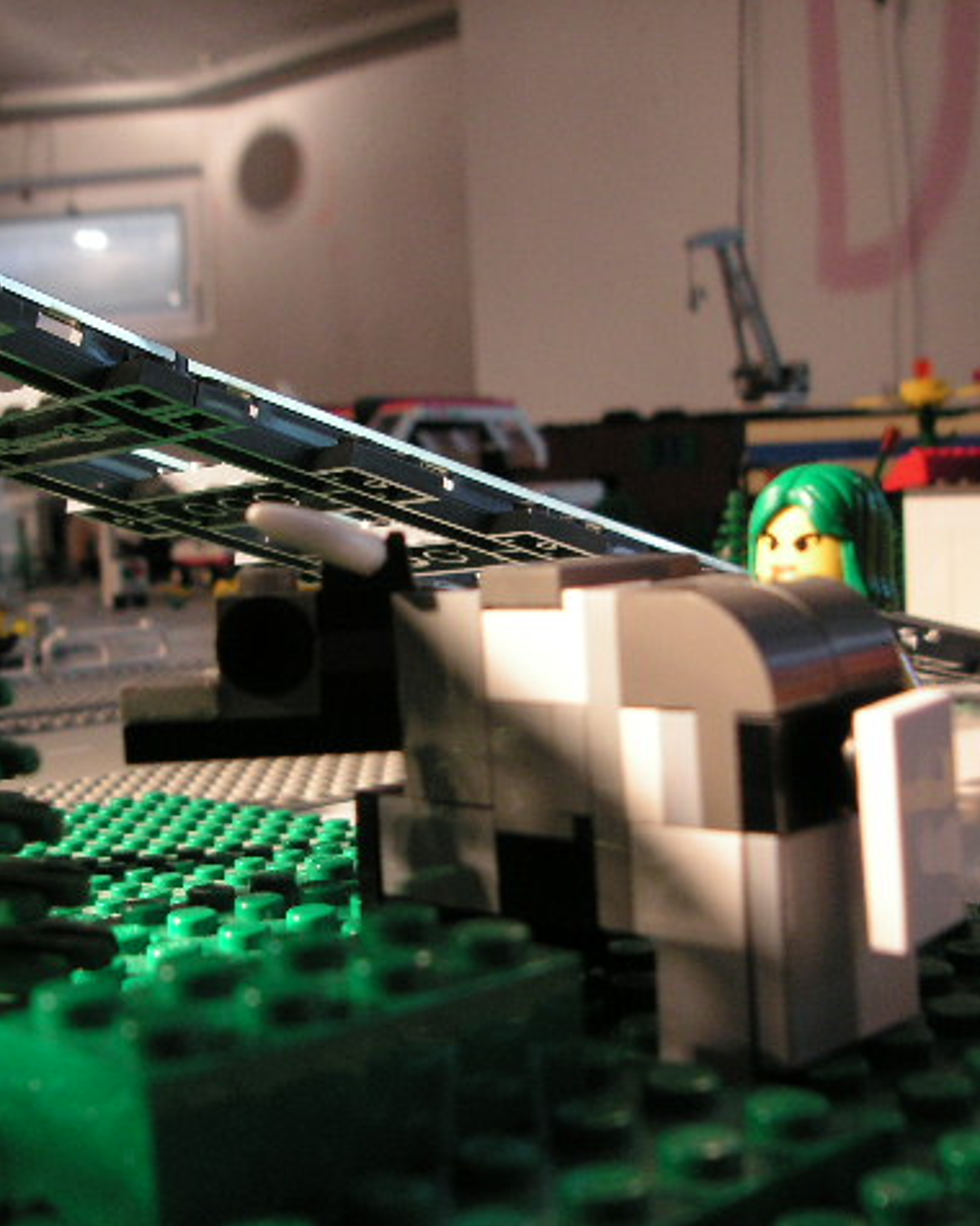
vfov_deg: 37.3
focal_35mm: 50
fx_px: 1813
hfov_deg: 30.3
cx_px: 490
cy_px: 612
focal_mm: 6.3
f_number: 3.3
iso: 80
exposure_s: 1/45
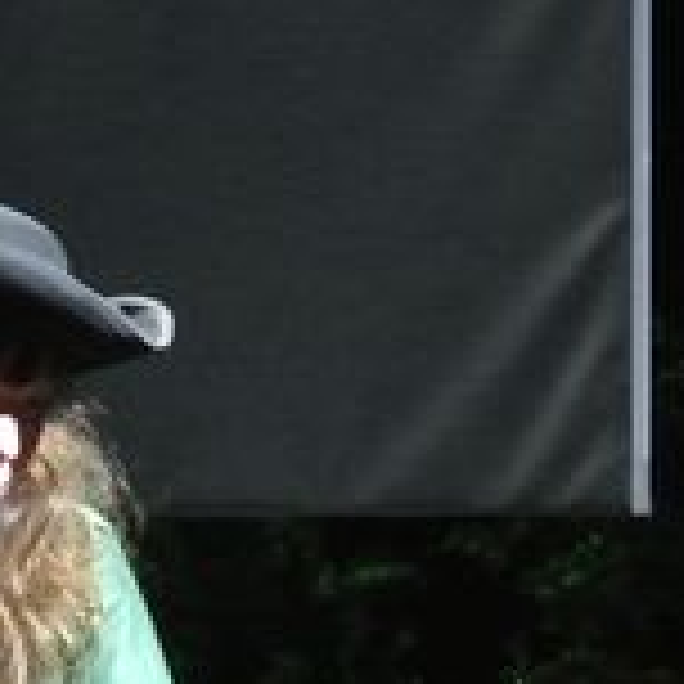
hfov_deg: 2.9
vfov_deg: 2.9
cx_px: 500
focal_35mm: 597
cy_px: 1186
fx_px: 13346
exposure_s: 1/80
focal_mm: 49.3
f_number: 4
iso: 2200
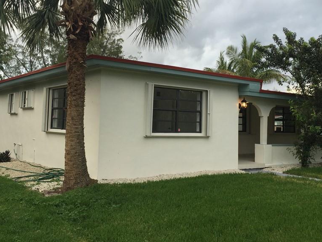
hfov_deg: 47.9
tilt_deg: +4.7
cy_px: 101
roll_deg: -2.6
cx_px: 161
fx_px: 363
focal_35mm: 39
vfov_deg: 36.7
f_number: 2.2
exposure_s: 1/363
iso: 32
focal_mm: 4.15
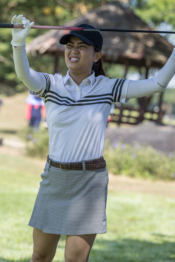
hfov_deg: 10.5
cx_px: 88
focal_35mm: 130
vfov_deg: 15.8
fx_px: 948
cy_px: 131
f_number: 4.5
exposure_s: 1/4000
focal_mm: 130
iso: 560
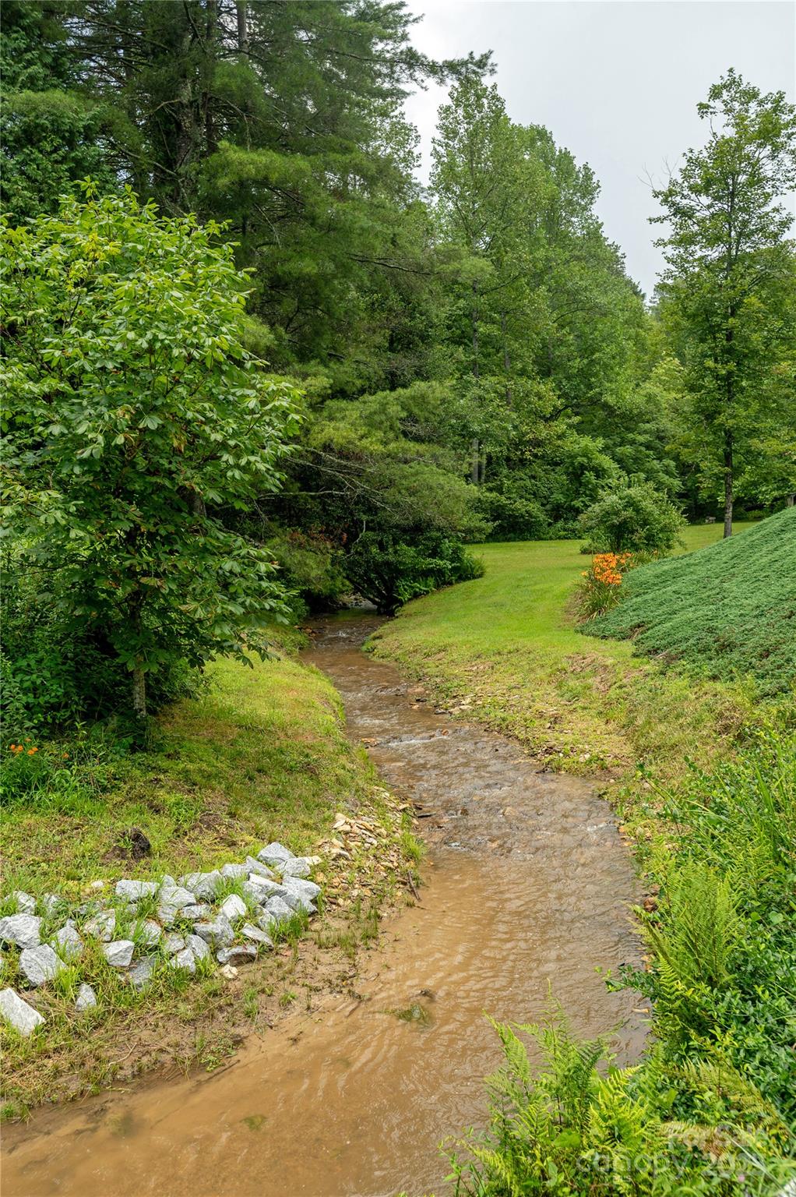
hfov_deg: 41.1
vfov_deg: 58.7
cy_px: 598
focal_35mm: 32
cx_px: 398
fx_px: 1063
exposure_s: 1/640
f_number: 8
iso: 320
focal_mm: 32
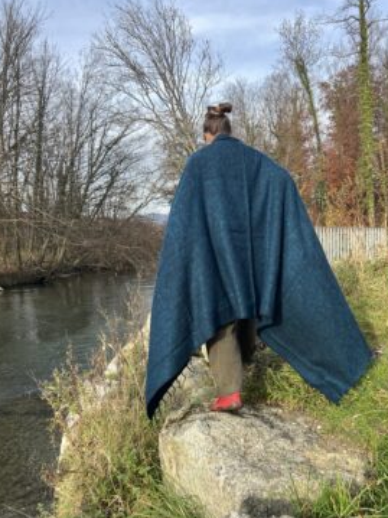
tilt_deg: -1.0
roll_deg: +2.4
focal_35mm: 29
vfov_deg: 61.6
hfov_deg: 48.2
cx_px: 206
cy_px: 284
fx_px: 434
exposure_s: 1/670
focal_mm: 5.7
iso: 50
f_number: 1.5
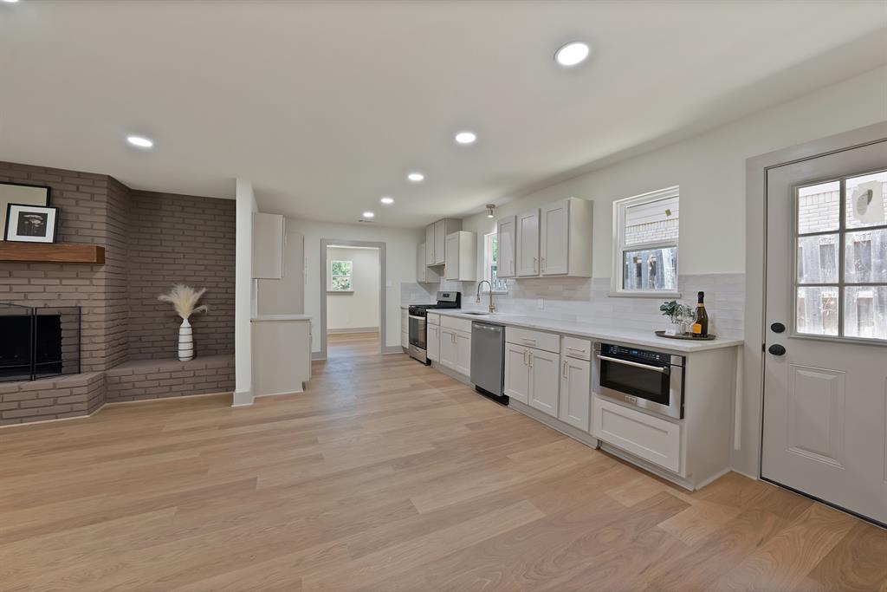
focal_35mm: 12
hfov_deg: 112.6
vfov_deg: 90.0
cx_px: 444
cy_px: 296
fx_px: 296
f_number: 9
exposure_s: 1/5
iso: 640
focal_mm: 12
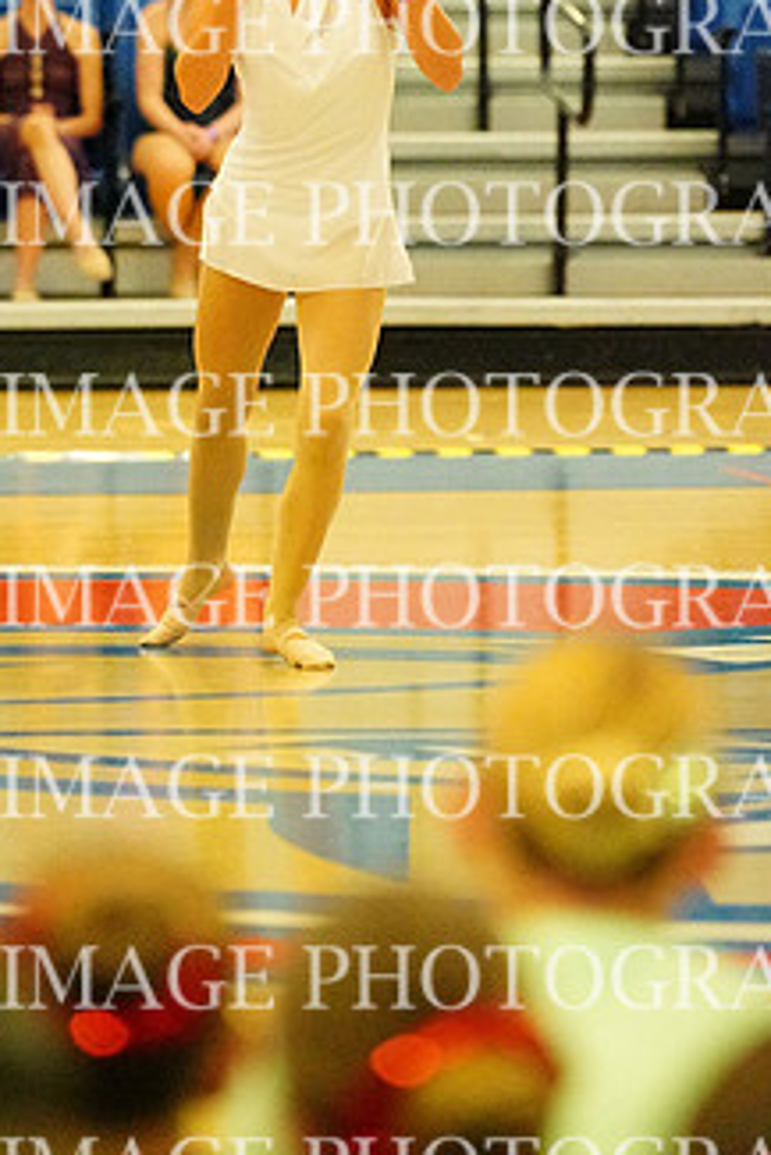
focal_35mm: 268
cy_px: 309
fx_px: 8600
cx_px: 279
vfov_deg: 7.7
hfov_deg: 5.1
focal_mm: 150
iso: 25600
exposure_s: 1/1600
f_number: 2.8
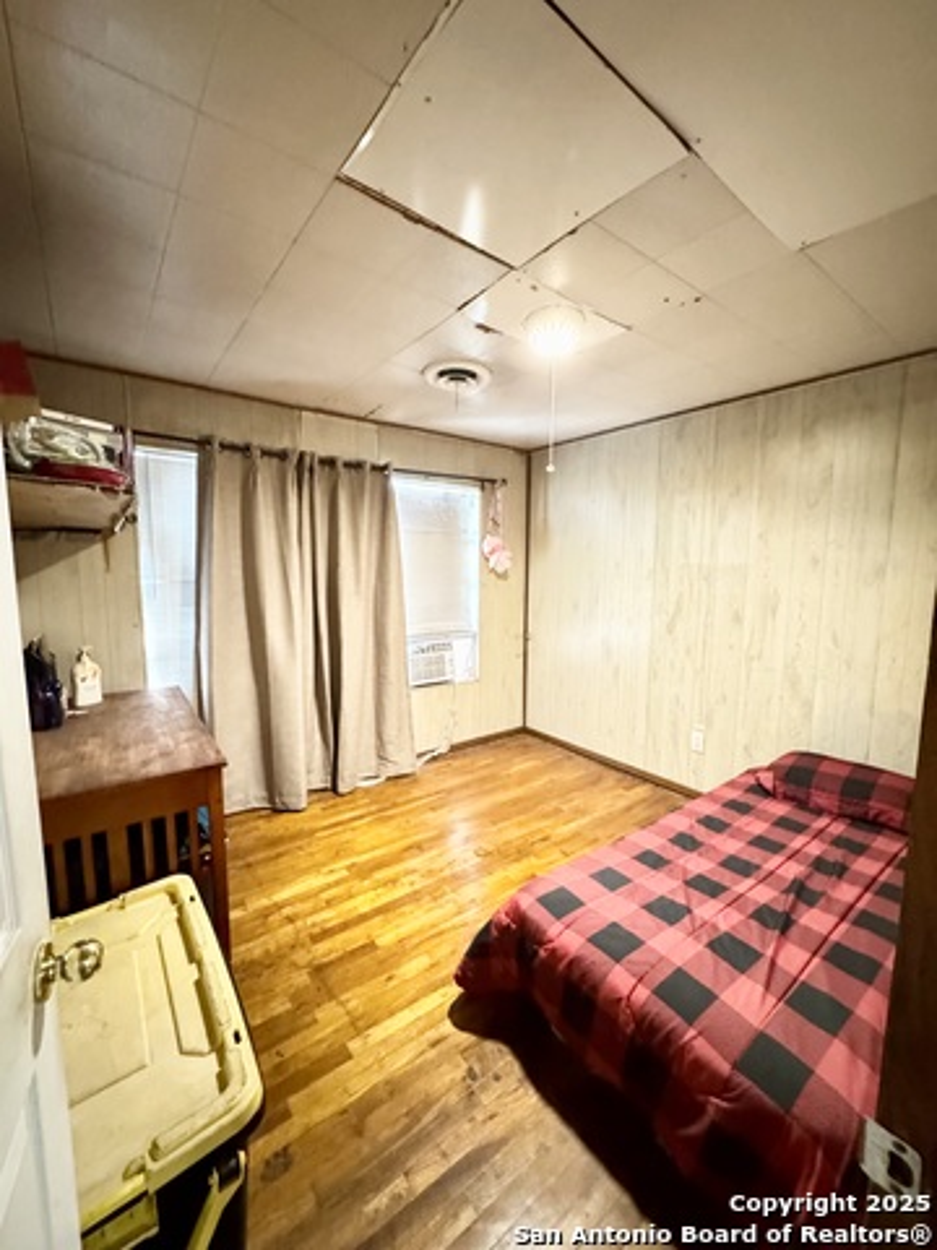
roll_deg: -0.7
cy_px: 625
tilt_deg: -7.3
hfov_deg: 85.7
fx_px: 505
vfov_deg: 102.1
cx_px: 468
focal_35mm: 14
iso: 2500
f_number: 2.2
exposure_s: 1/24
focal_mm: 2.22
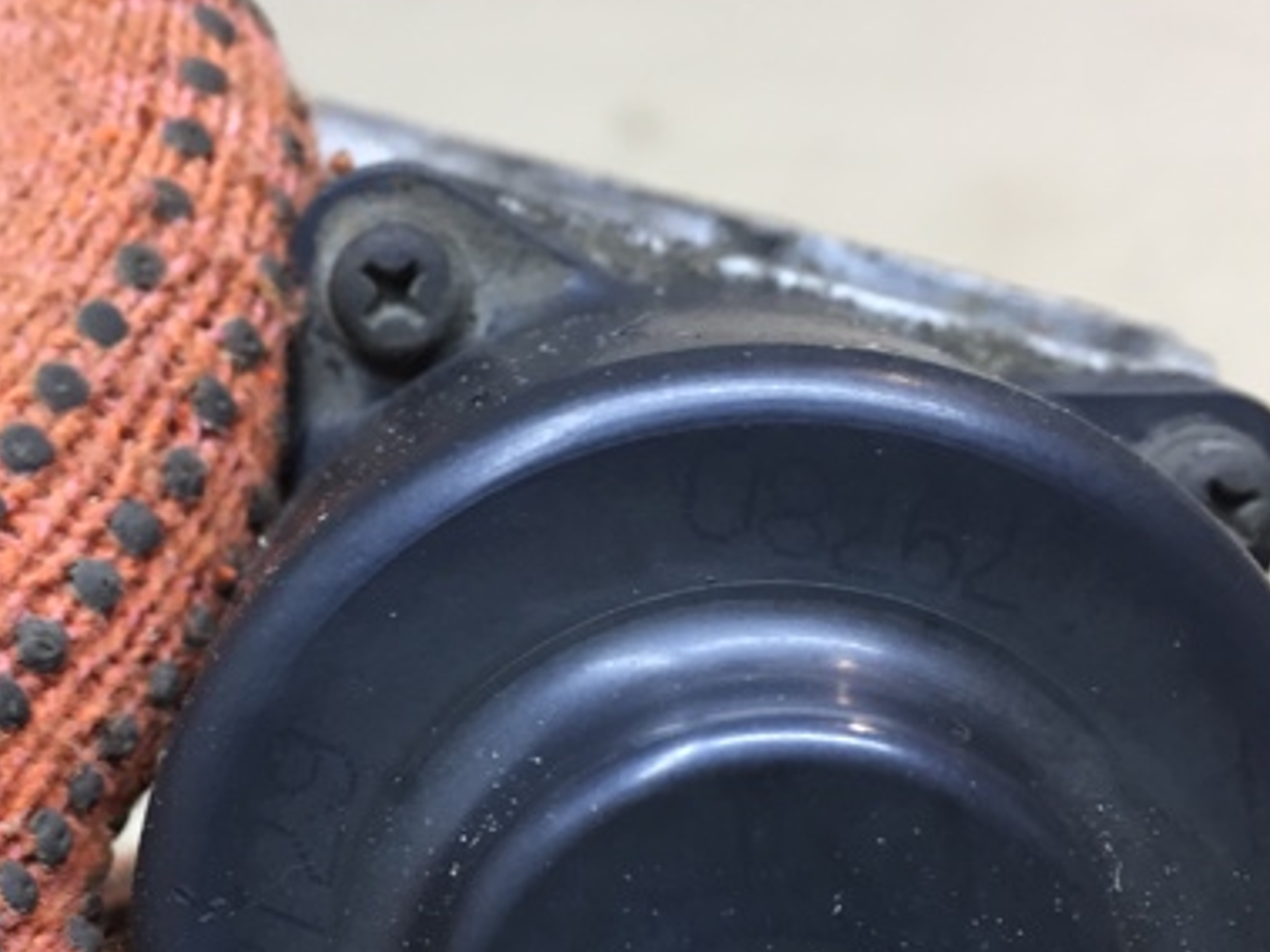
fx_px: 1797
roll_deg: +6.1
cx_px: 452
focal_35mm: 49
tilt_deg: -42.0
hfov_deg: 38.6
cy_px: 701
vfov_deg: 29.3
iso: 100
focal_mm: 4.15
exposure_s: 1/33
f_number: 2.2
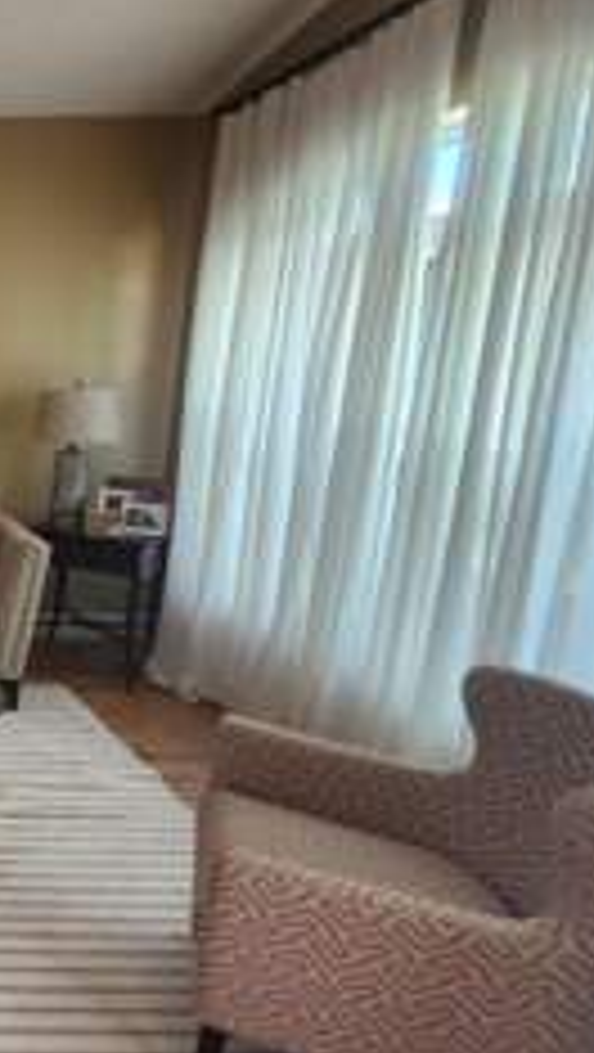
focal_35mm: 29
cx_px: -270
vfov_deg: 66.0
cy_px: 502
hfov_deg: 28.4
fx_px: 810
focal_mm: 1.74
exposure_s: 1/60
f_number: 2.2
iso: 100
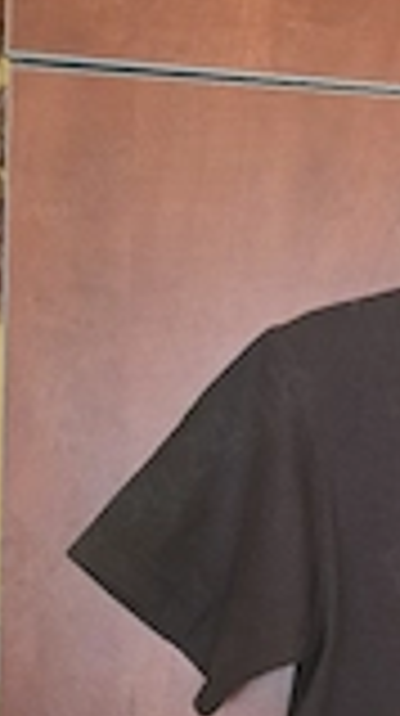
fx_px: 1192
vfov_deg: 32.8
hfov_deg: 17.1
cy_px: 527
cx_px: 611
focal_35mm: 63
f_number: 1.7
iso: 1600
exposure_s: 1/101
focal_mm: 6.3
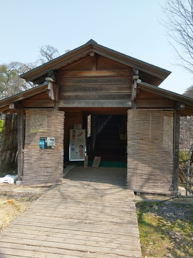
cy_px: 129
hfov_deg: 53.1
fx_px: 193
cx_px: 96
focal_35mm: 26
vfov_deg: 67.3
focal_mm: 4.58
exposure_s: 1/1627
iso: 100
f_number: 1.8
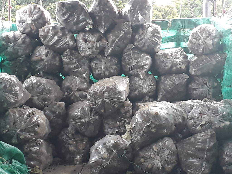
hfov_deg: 65.3
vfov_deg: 51.4
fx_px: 181
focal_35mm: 27
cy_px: 87
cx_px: 116
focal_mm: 3.6
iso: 80
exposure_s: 1/30
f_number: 1.9
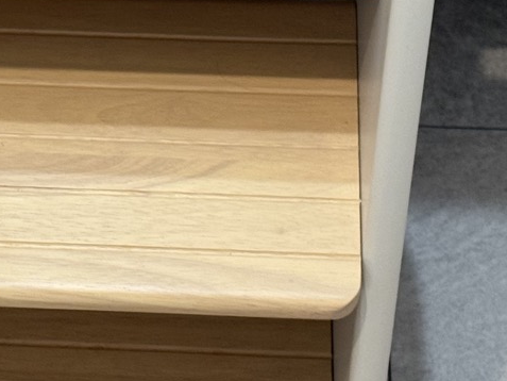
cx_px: 39
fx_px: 2359
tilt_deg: -59.6
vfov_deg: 9.2
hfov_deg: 12.2
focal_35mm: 161
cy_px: 205
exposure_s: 1/60
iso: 250
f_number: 1.78
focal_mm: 6.76
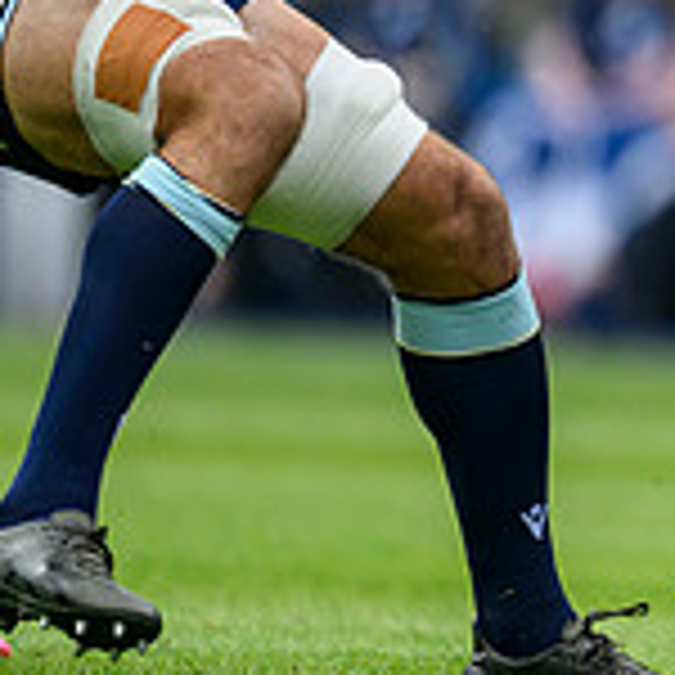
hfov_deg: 0.7
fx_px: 53300
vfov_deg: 0.7
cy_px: -42
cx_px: 1648
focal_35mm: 2416
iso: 500
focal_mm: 560
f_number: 4
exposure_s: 1/1600
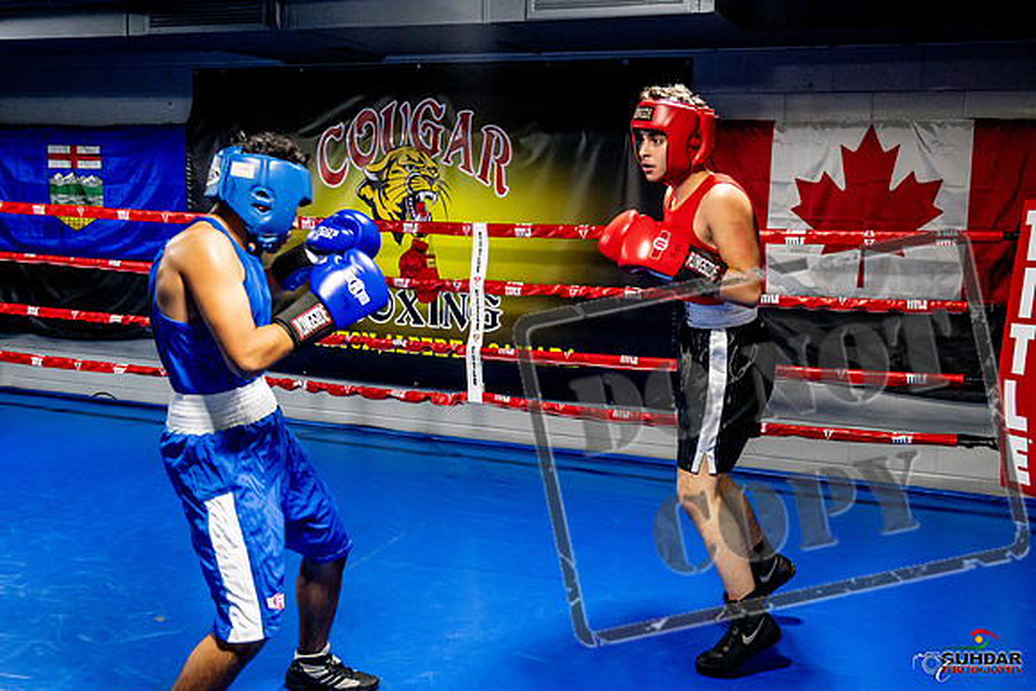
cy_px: 346
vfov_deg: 36.0
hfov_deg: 51.9
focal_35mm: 37
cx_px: 518
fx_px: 1065
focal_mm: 25
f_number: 2.8
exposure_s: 1/800
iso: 5000
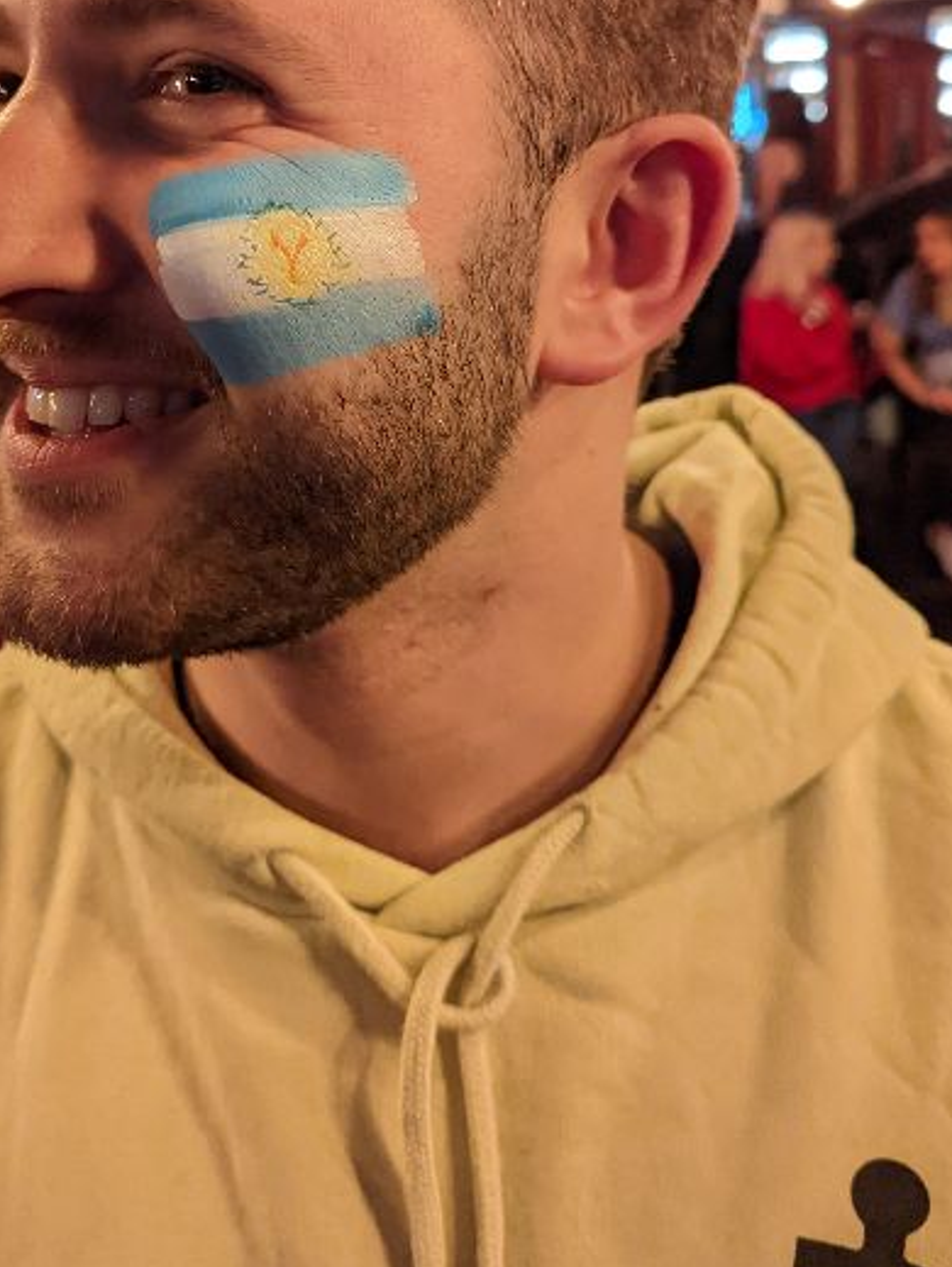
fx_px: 1355
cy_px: 376
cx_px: 298
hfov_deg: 38.2
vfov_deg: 48.8
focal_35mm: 37
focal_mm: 6.81
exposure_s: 1/197
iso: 1377
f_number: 1.85
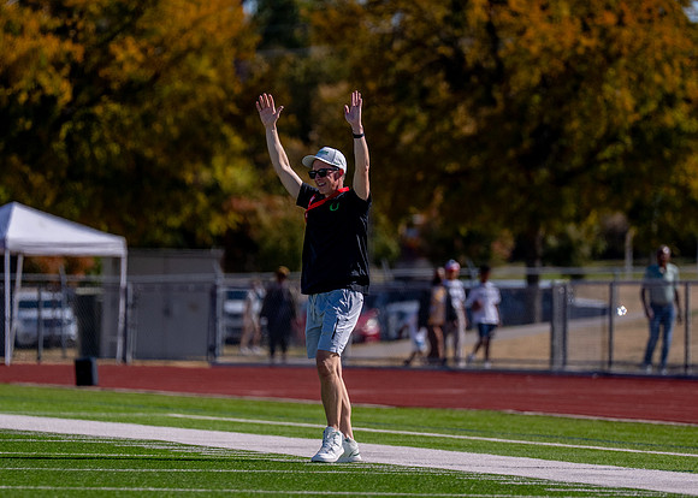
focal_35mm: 389
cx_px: 352
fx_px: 7700
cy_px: 245
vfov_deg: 3.7
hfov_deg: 5.2
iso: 250
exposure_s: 1/8000
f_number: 2.8
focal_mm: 200
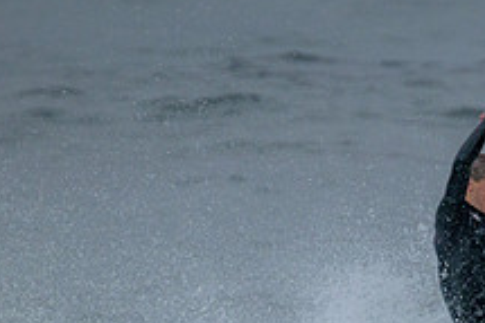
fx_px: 29117
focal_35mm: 2163
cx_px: 587
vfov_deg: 0.6
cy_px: 356
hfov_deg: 1.0
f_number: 11
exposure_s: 1/1600
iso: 2200
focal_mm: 800
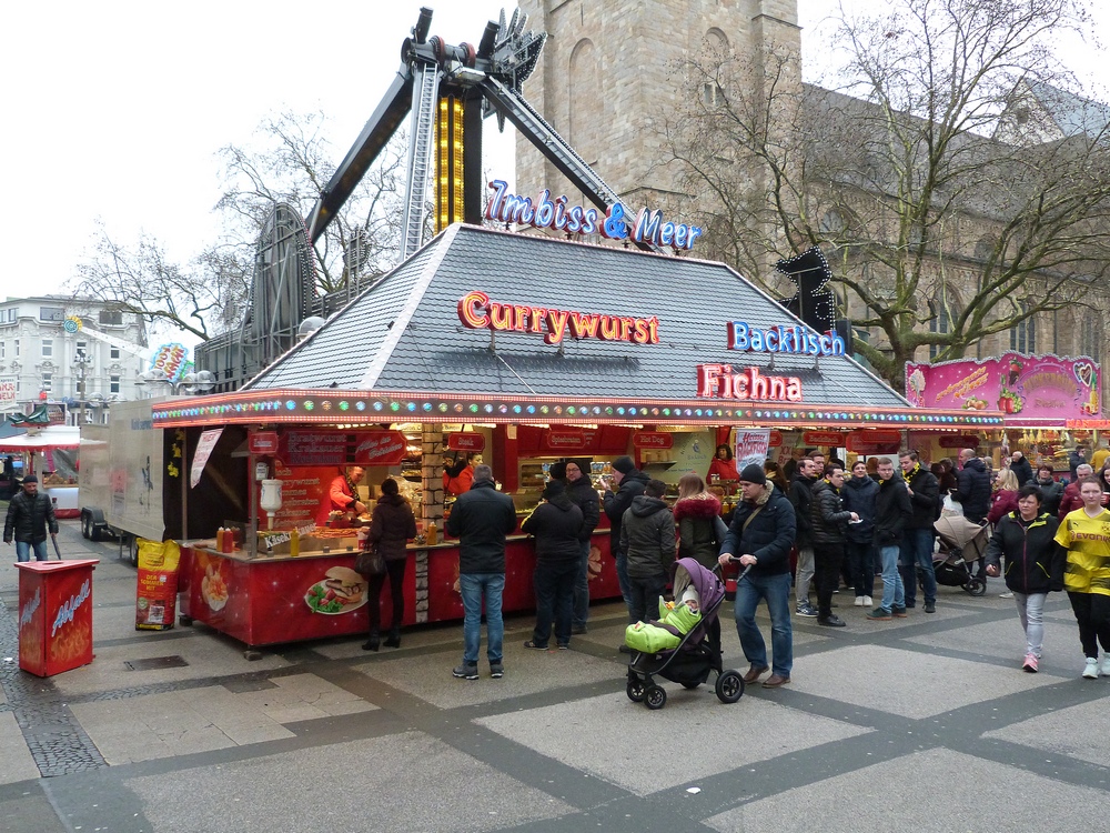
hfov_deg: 60.0
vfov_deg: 46.8
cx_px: 555
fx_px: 962
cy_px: 416
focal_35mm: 30
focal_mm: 5.2
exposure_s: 1/250
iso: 400
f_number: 2.9
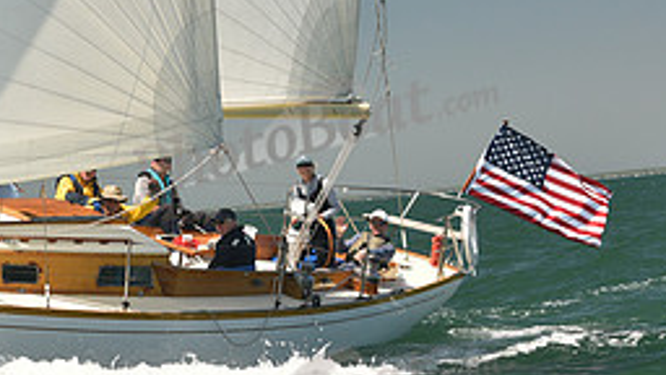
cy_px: 303
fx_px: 2932
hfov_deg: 12.8
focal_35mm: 166
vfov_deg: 7.3
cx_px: 0
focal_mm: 70
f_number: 4.5
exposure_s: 1/800
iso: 250
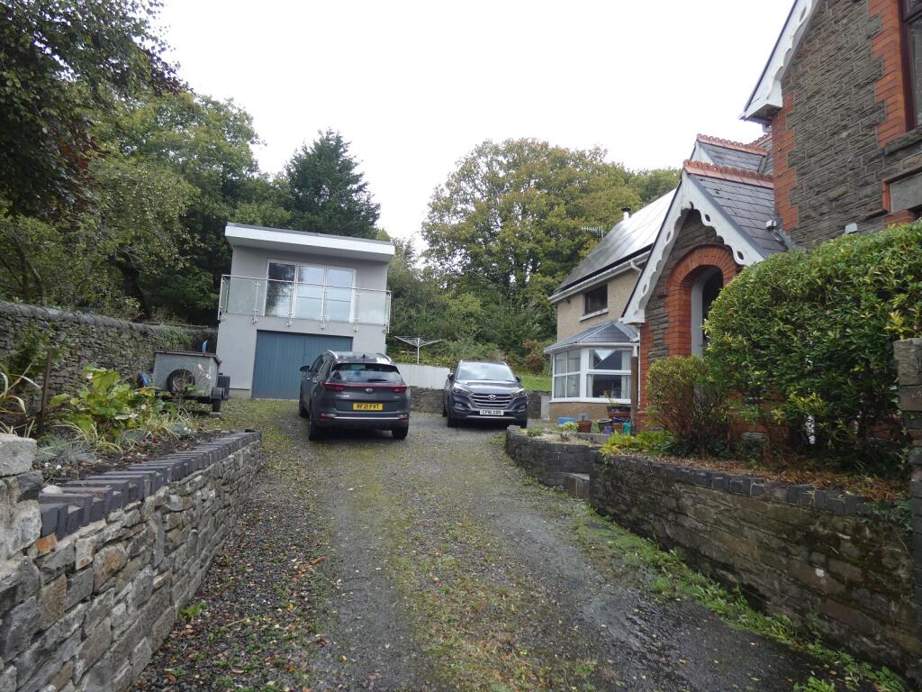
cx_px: 461
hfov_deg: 81.7
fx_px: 533
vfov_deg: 66.0
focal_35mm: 20
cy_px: 346
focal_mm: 3.6
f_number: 2.8
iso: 80
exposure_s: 1/200
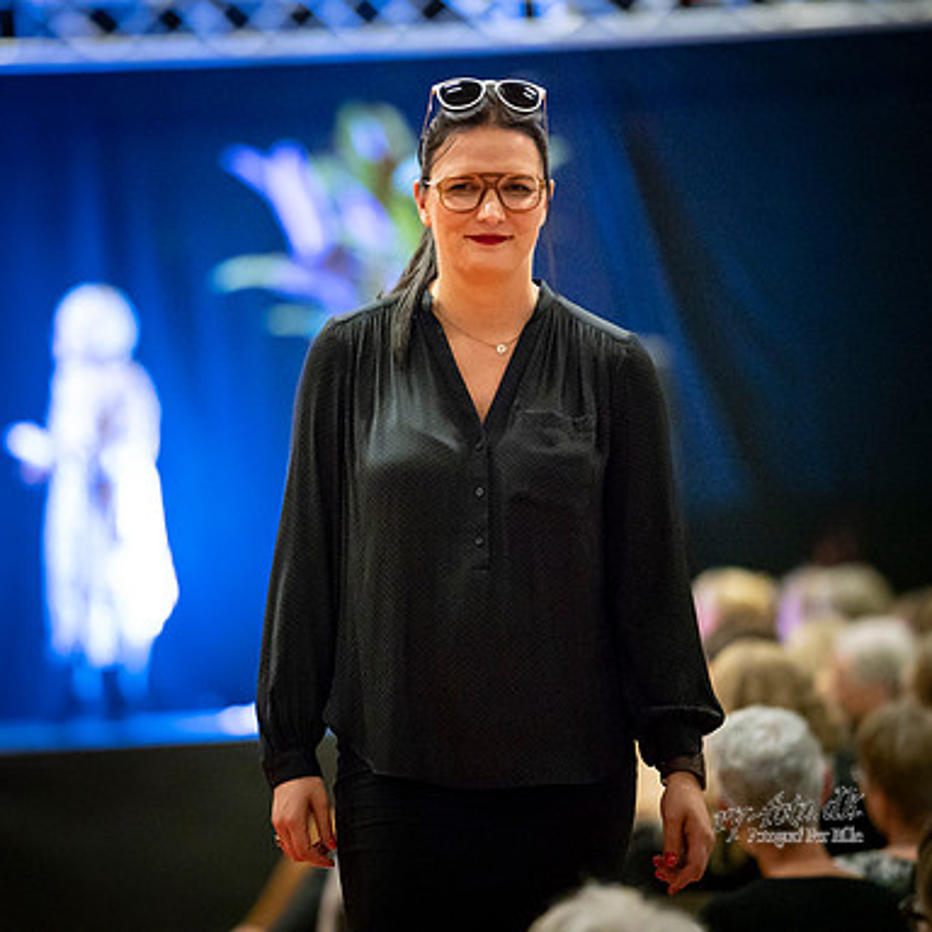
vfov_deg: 6.8
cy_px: 467
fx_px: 7828
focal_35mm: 257
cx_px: 323
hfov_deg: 6.8
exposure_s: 1/200
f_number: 2.8
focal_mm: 200
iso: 16000
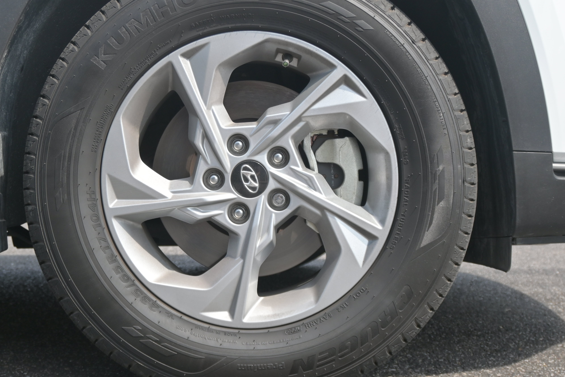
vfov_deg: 22.3
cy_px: 147
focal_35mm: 61
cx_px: 250
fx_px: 953
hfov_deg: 33.0
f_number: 4.8
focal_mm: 29
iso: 200
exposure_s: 1/800
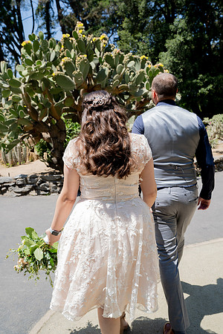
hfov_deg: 41.1
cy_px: 167
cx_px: 112
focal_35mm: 32
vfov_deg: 58.7
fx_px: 297
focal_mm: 32
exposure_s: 1/320
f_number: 5.6
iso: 250
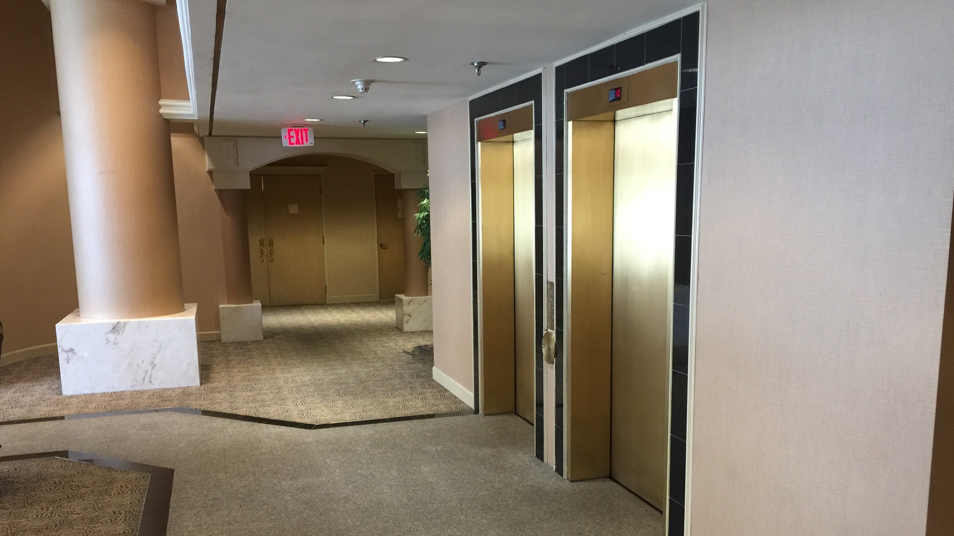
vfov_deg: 36.3
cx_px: 476
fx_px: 809
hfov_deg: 61.0
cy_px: 361
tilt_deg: -10.3
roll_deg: -0.2
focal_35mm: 32
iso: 100
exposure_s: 1/15
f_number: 2.2
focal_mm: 4.15
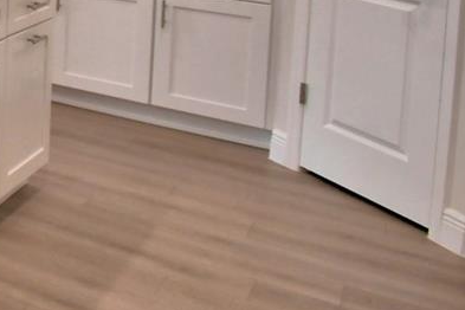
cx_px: -414
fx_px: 788
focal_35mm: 61
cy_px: -150
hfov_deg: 20.4
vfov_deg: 19.5
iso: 400
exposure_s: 1/80
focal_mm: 10
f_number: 4.5
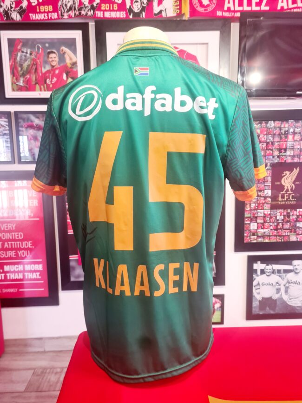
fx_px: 303
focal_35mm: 26
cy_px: 202
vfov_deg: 67.3
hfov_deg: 53.1
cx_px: 151
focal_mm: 5.4
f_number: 1.8
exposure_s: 1/50
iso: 125
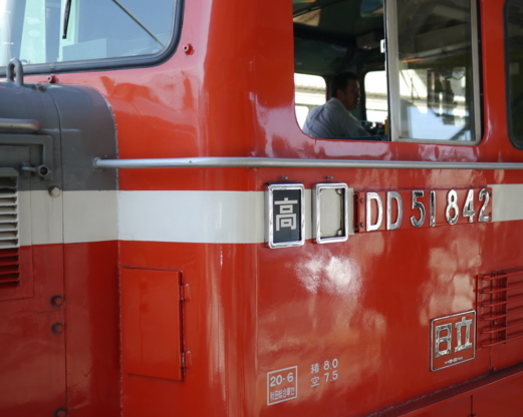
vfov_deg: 28.1
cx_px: 347
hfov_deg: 34.5
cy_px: 220
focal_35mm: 54
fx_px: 835
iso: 160
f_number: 1.8
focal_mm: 20
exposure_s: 1/800
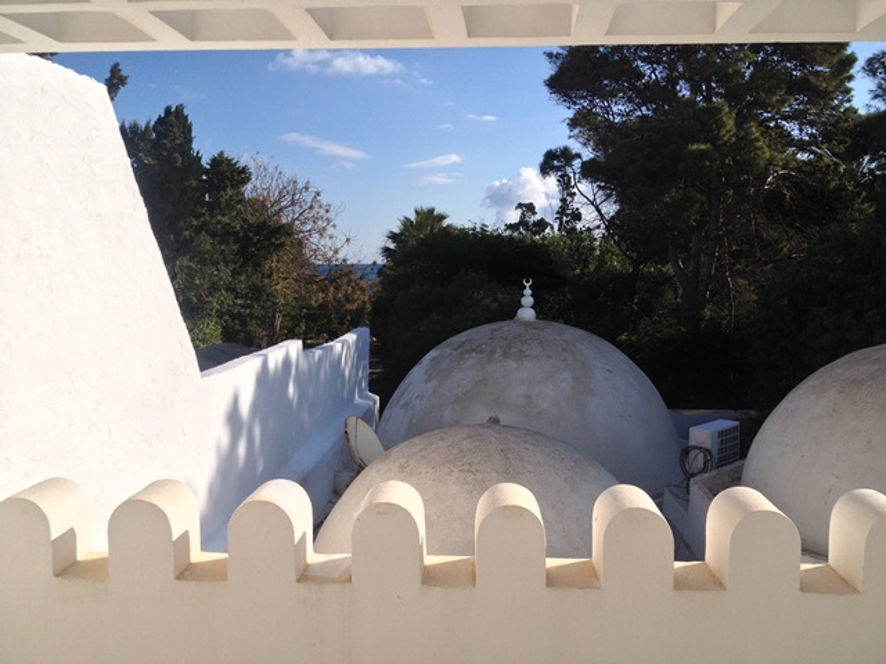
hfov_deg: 52.6
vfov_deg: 40.7
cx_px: 443
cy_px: 332
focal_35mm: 35
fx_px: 896
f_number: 2.4
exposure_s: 1/3067
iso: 50
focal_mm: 4.28
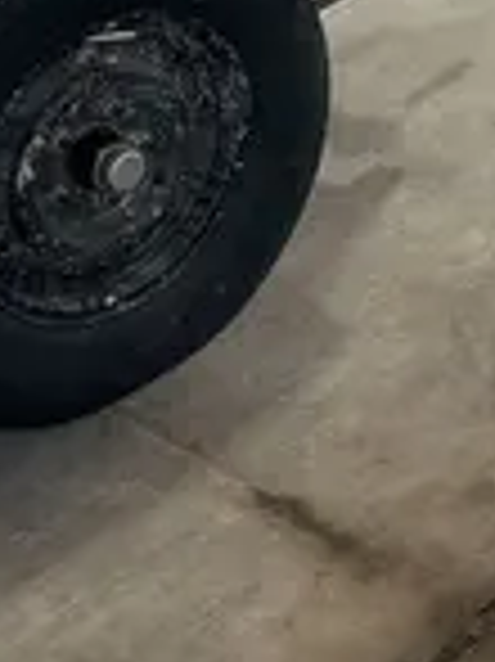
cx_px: 1156
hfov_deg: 10.1
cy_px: -489
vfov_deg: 13.7
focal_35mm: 130
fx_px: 2482
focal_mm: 5.7
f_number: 1.5
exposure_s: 1/121
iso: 125
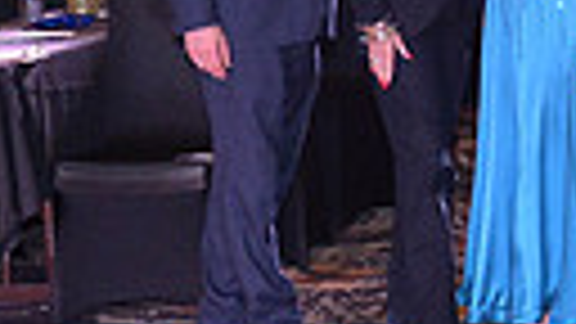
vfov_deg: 6.7
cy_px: 137
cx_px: 1152
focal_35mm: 180
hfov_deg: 10.9
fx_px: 2749
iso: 2500
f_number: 5.6
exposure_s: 1/250
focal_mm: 38
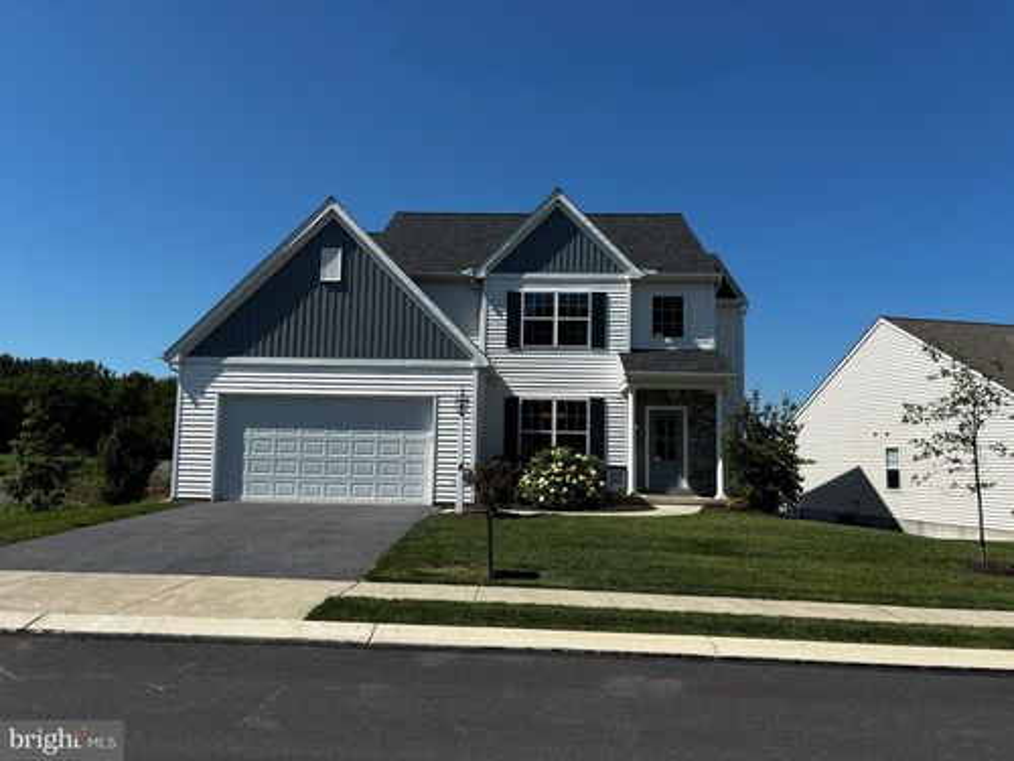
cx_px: 507
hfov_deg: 67.3
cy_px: 380
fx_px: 762
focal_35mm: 26
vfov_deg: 53.1
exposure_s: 1/4082
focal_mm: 5.96
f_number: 1.6
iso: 50
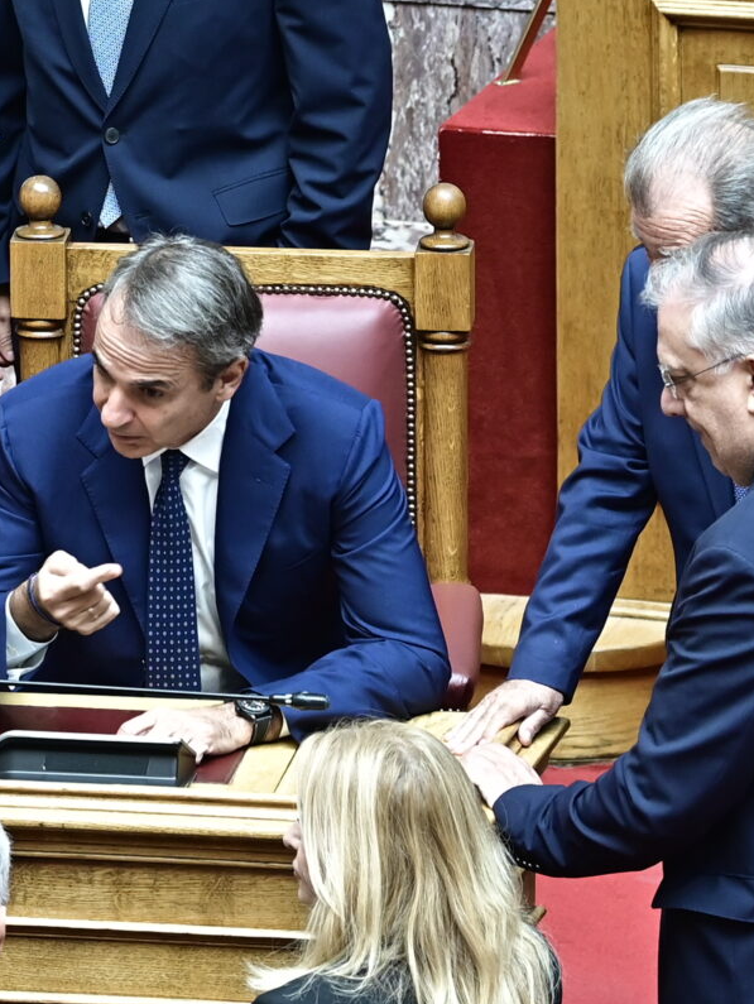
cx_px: 392
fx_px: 8503
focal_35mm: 293
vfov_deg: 6.8
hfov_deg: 5.1
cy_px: 500
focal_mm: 135
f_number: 4
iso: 800
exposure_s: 1/100
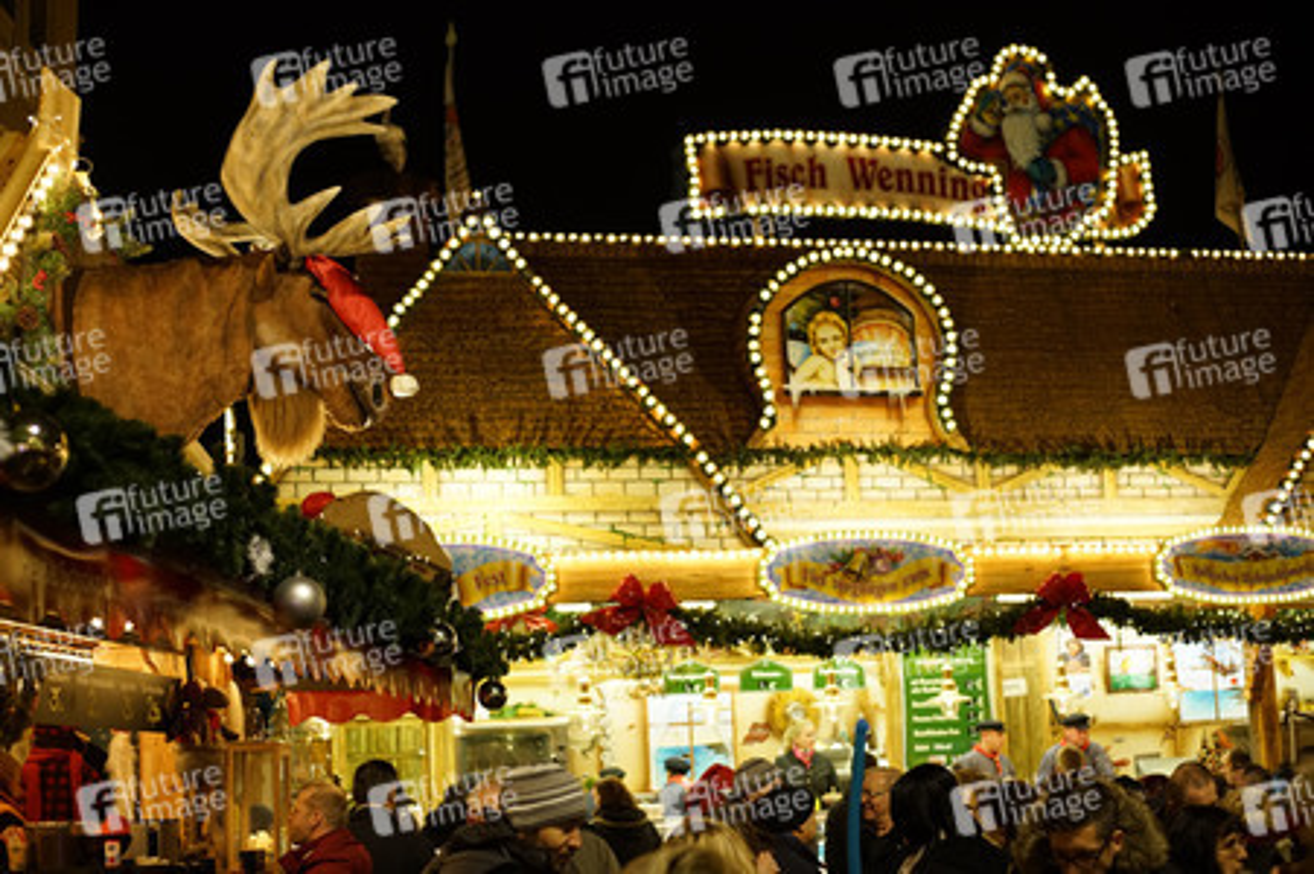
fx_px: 1824
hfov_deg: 39.6
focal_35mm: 50
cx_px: 657
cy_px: 437
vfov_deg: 27.0
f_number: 3.2
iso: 1600
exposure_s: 1/160
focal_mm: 50
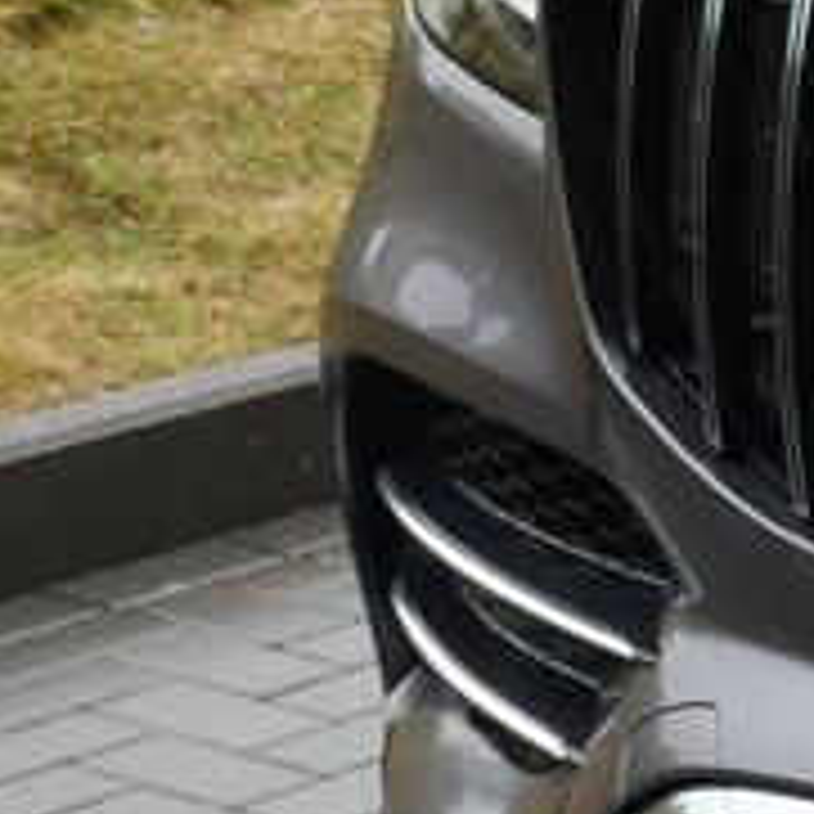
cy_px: 290
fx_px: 5002
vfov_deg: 9.3
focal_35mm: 188
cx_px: 2082
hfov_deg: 8.4
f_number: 2.8
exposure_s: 1/60
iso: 160
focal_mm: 9.1
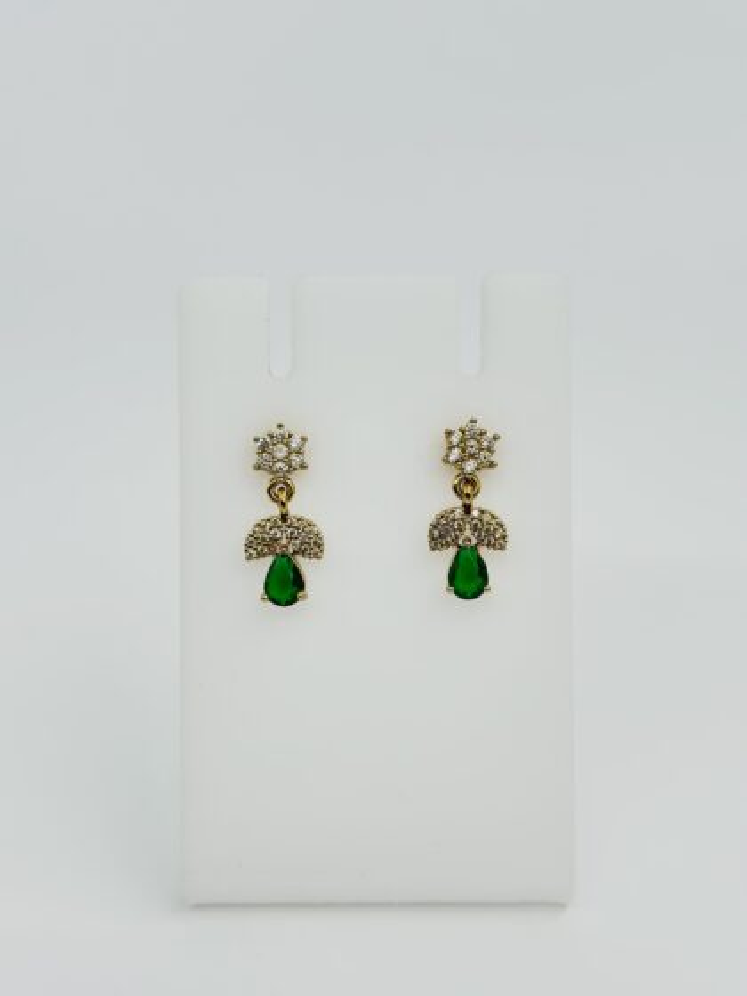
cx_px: 374
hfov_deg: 30.3
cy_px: 498
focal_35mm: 48
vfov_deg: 39.7
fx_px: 1381
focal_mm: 6.86
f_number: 1.78
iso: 80
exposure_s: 1/1009
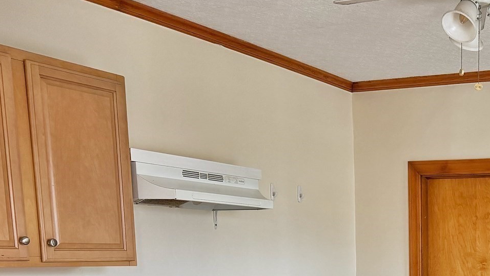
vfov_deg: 19.4
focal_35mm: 56
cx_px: 487
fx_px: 728
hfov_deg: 34.0
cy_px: 383
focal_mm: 6.76
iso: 160
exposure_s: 1/121
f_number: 1.78
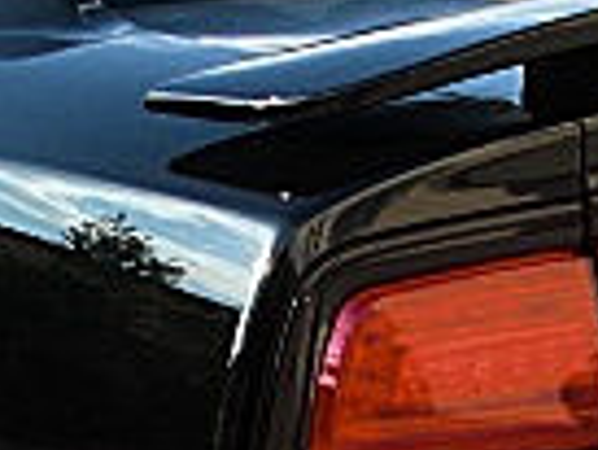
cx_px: 275
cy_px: 467
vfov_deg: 8.8
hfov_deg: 11.8
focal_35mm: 168
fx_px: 2905
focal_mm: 6.3
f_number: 2.8
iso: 50
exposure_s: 1/200
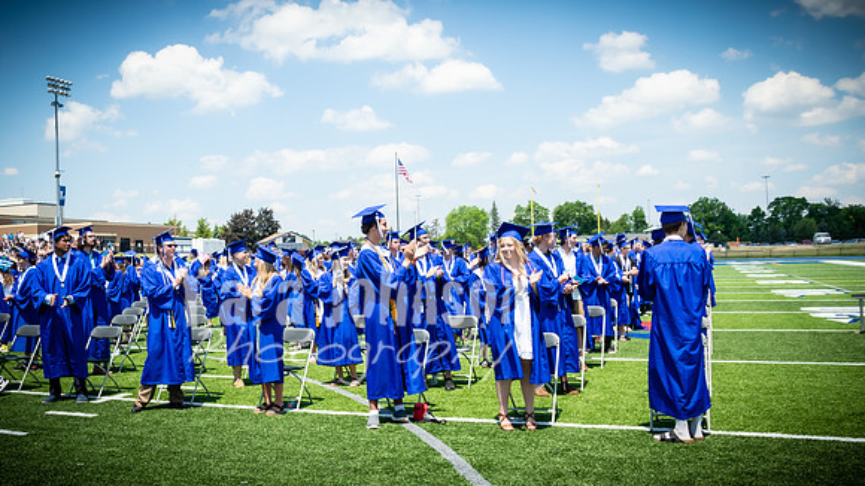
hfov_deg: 57.1
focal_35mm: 34
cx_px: 314
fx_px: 782
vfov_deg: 34.5
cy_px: 240
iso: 200
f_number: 7.1
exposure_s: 1/400
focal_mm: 17
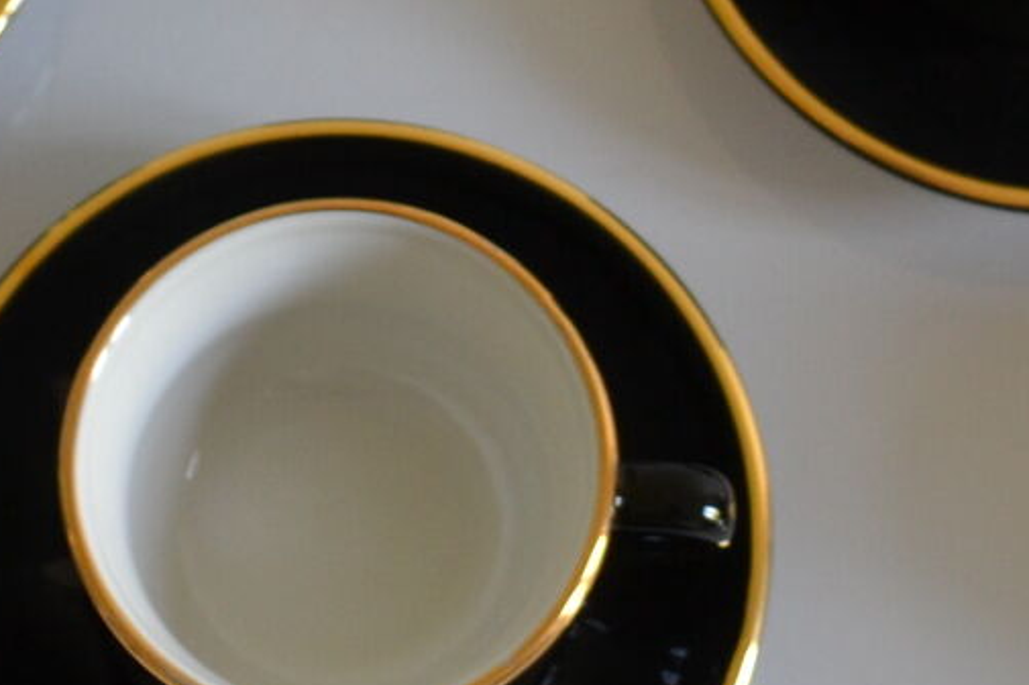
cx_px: 442
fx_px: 3056
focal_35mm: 107
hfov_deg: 19.1
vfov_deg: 12.6
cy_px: -30
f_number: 3.5
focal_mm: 18
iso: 400
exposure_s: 1/30
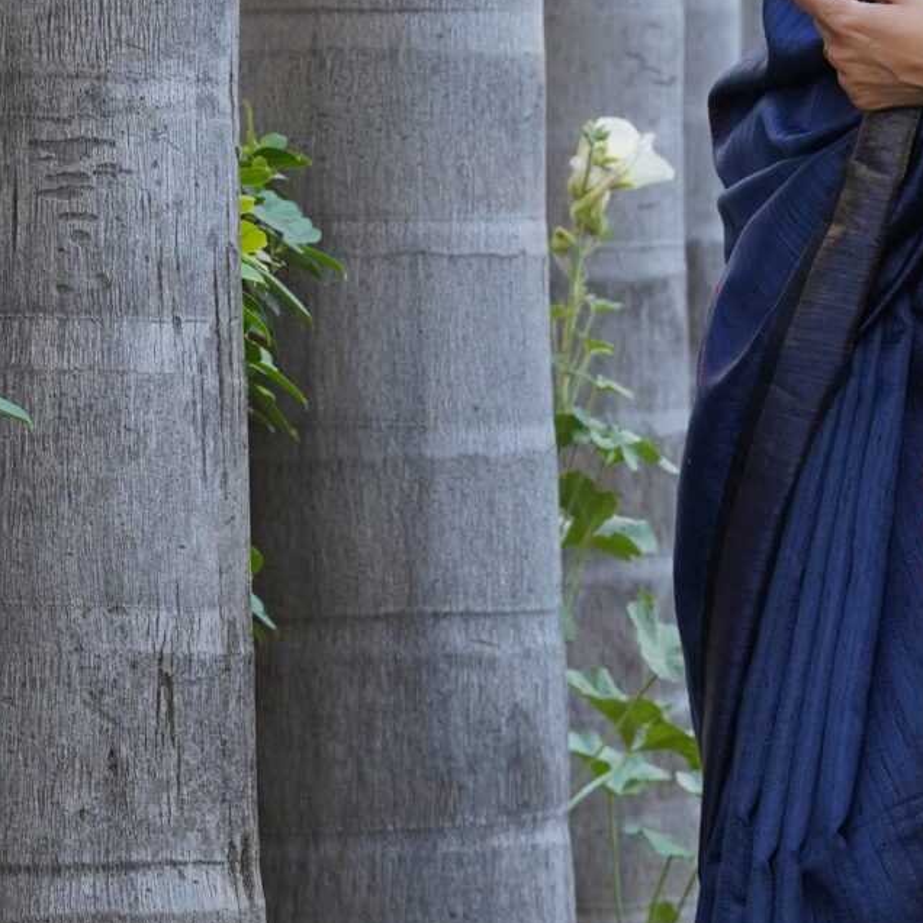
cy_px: 386
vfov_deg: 5.7
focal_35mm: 308
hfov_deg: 5.7
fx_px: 9291
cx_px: 1156
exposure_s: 1/100
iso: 500
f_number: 9
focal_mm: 90
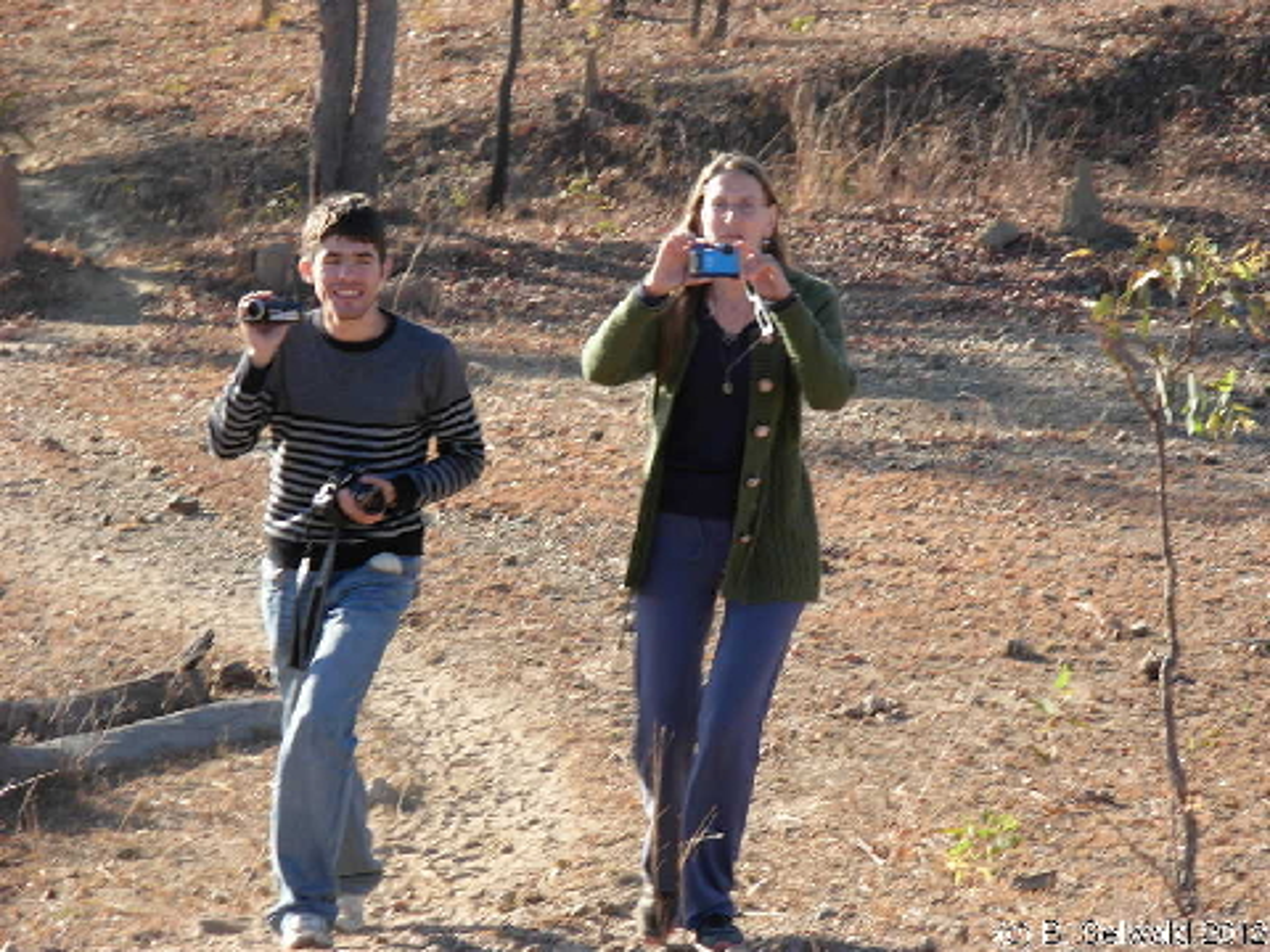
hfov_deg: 10.4
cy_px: 476
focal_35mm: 190
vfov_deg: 7.8
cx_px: 635
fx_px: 6971
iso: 79
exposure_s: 1/55.3
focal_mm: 31.4
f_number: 5
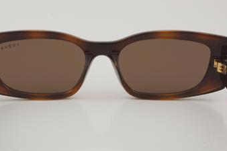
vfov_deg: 14.0
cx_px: 101
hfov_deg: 20.9
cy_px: 65
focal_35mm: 98
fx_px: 615
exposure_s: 1/3
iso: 100
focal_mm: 55
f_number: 32
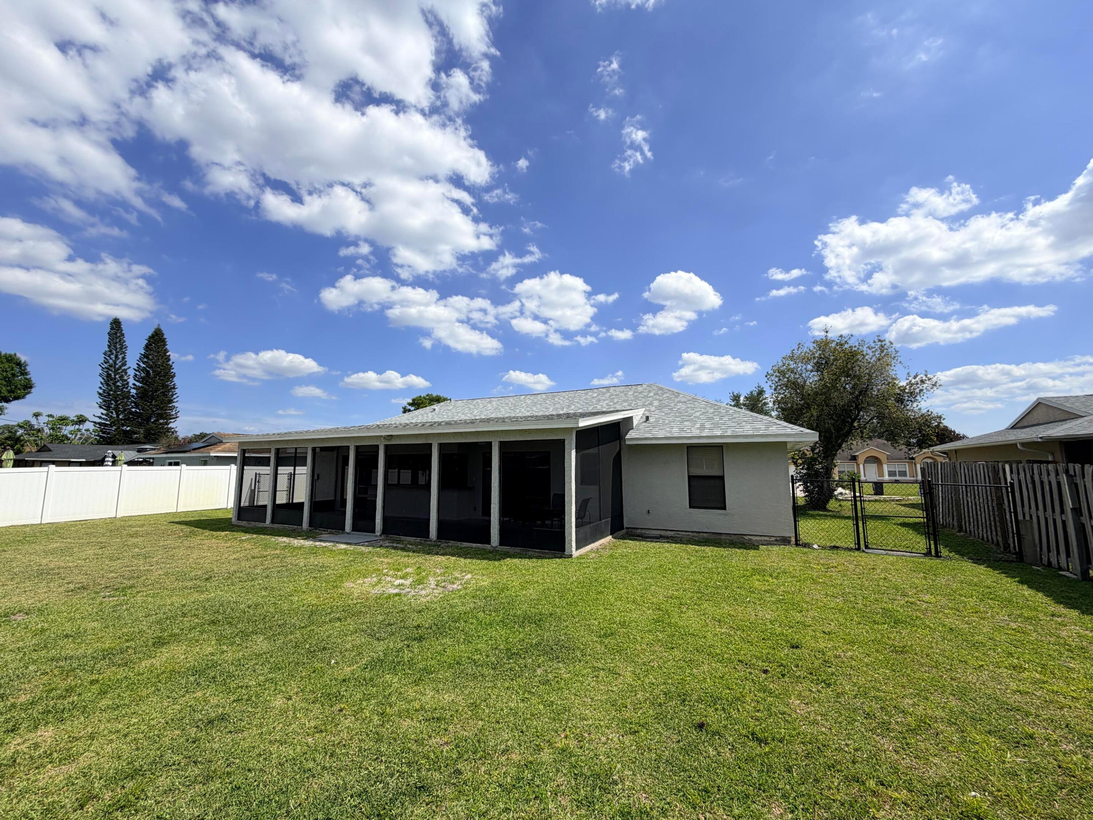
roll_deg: +0.2
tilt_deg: +7.6
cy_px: 410
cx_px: 546
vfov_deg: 85.7
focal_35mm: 14
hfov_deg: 102.1
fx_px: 442
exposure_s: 1/1312
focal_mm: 2.22
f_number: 2.2
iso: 20
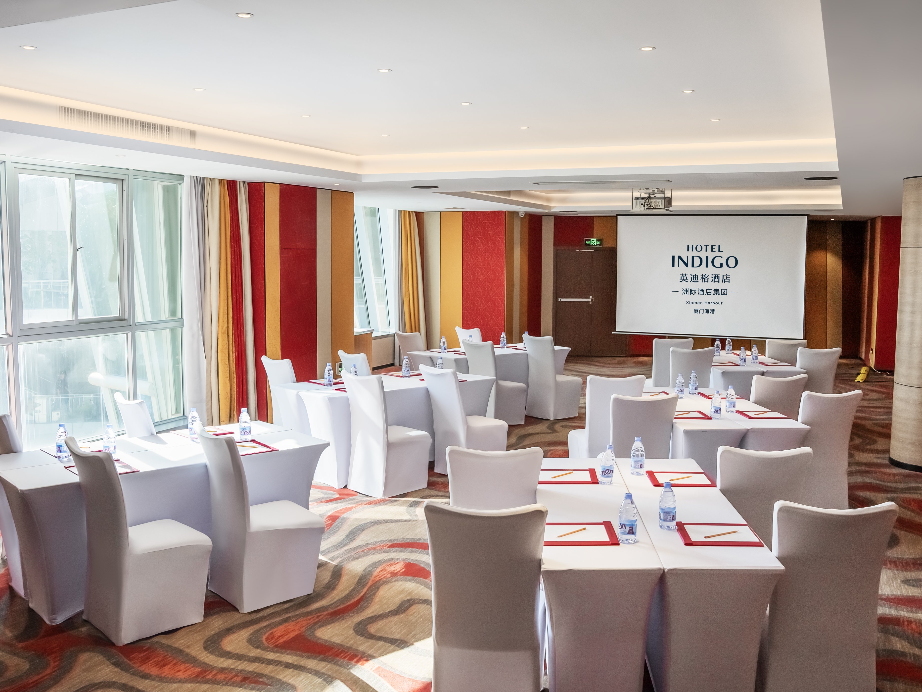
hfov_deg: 54.4
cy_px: 349
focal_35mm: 34
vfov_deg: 42.2
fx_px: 897
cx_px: 469
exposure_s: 1/320
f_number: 5.6
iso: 500
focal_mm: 30.6
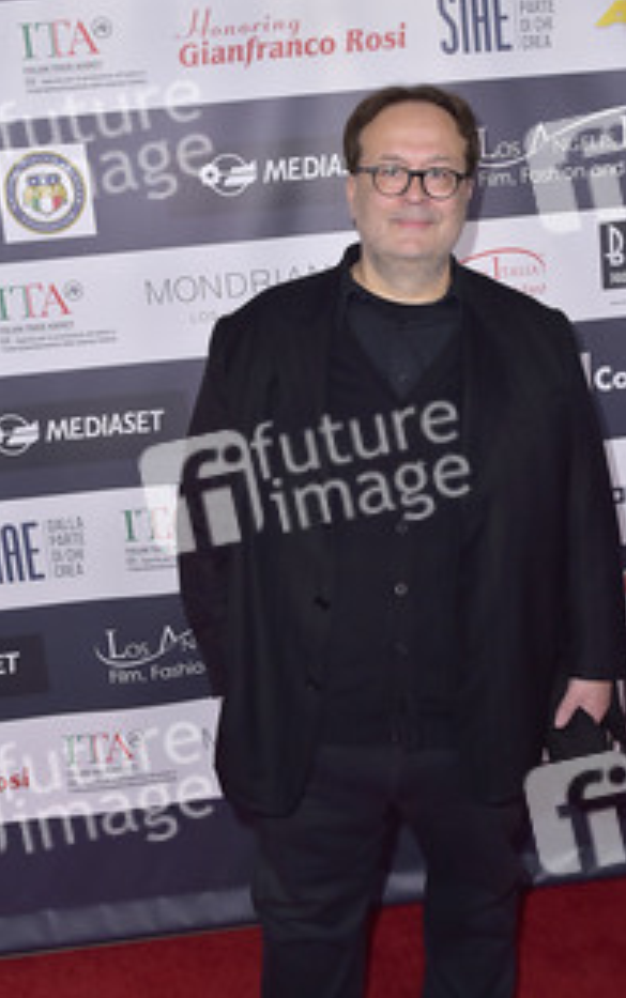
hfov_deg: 33.5
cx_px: 400
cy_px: 639
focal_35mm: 38
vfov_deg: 50.8
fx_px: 1035
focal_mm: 29
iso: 500
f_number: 6.3
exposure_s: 1/320
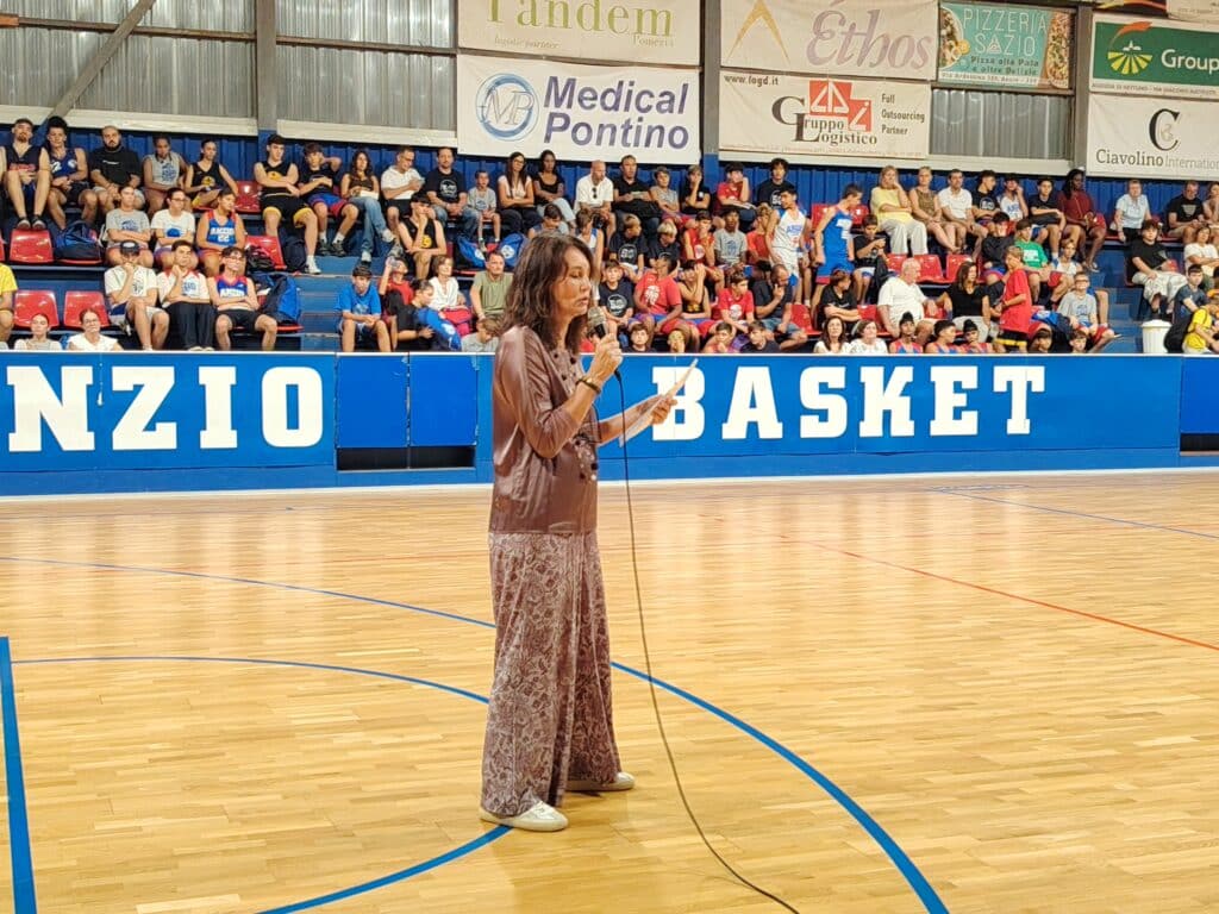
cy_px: 457
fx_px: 1620
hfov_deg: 41.2
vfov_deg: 31.5
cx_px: 610
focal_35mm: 46
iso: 559
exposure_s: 1/25
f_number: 1.75
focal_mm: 5.25
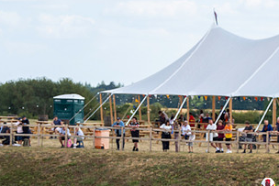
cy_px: 137
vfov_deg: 3.1
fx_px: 3497
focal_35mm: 451
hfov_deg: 4.6
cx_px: 197
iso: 125
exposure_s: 1/400
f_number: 7.1
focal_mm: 200
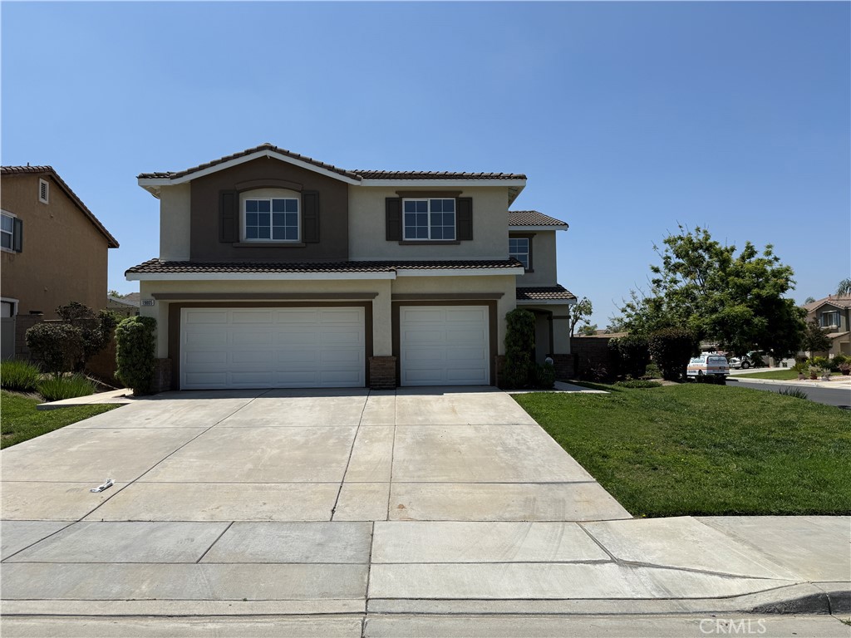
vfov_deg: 56.8
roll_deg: +1.8
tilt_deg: +3.0
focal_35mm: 24
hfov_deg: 71.6
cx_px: 426
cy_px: 319
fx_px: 590
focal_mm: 6.76
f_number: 1.78
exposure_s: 1/8130
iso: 80
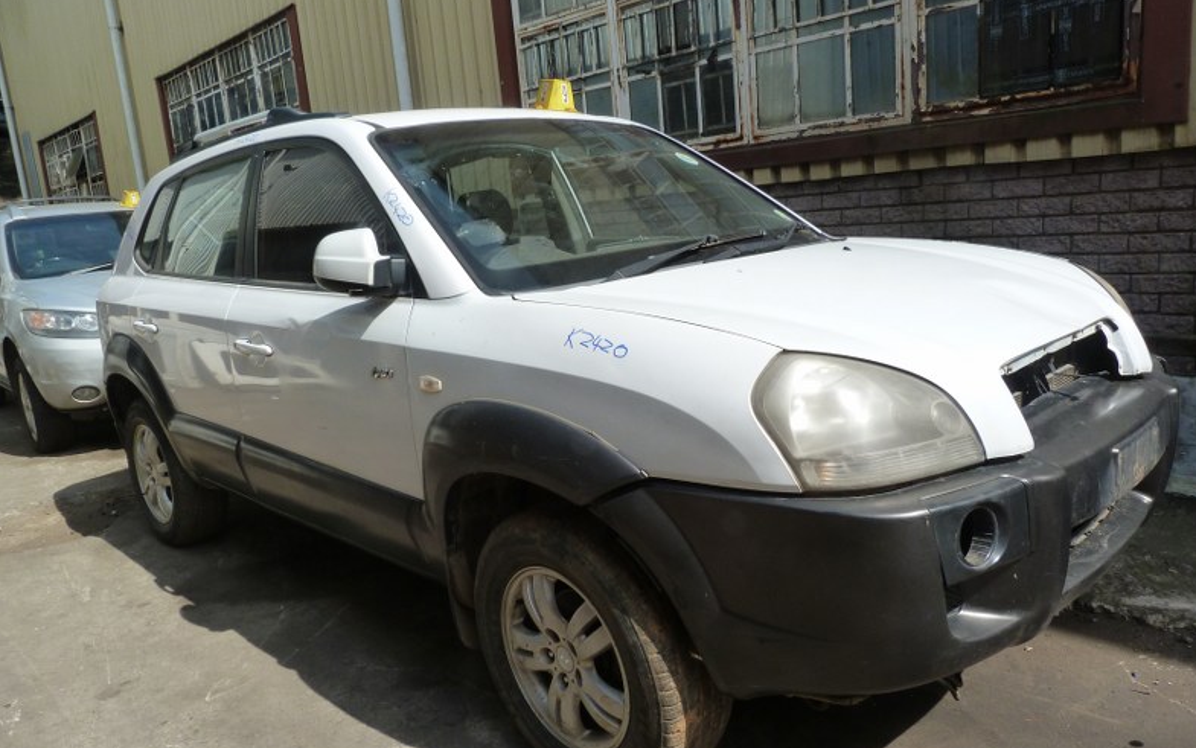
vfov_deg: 46.0
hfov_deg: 68.4
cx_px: 608
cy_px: 399
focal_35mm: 27
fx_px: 880
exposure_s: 1/250
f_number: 5.6
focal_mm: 4.5
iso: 125
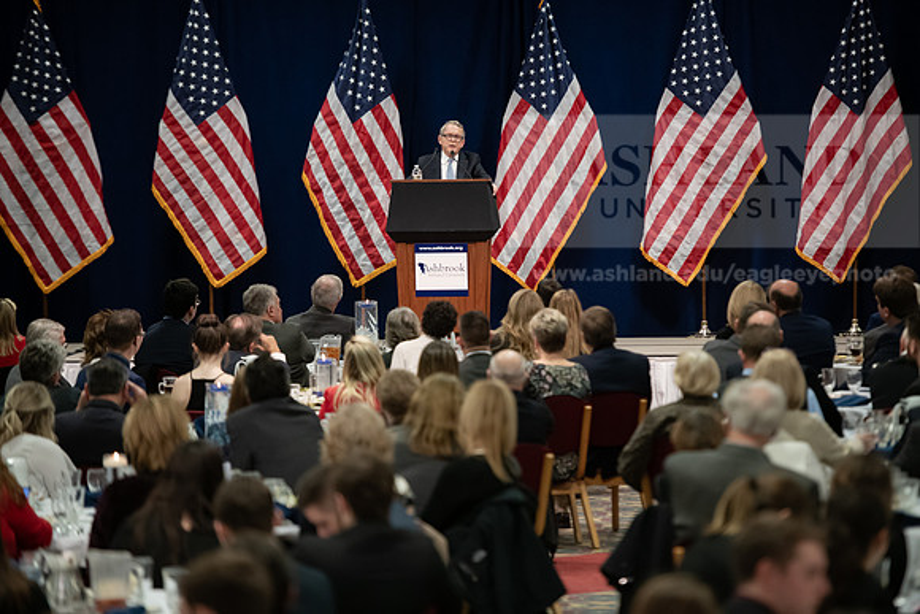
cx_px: 460
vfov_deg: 7.9
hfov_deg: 11.7
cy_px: 307
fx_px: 4473
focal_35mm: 175
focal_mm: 175
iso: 2000
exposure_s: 1/200
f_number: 3.2
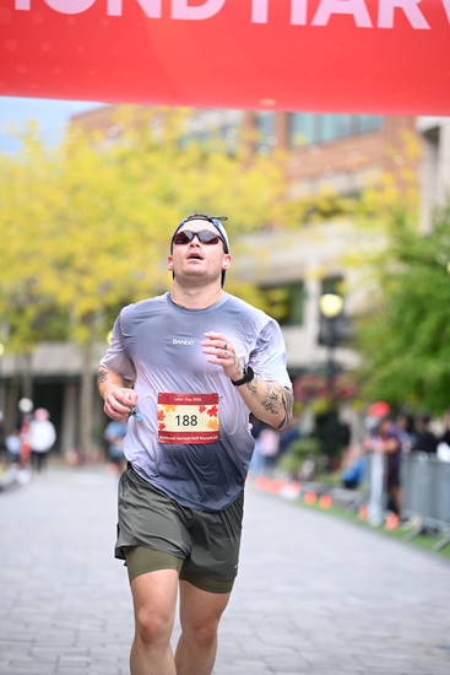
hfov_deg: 11.4
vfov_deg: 17.1
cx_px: 225
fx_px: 2248
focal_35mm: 120
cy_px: 338
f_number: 2.8
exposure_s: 1/1600
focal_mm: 120
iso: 640
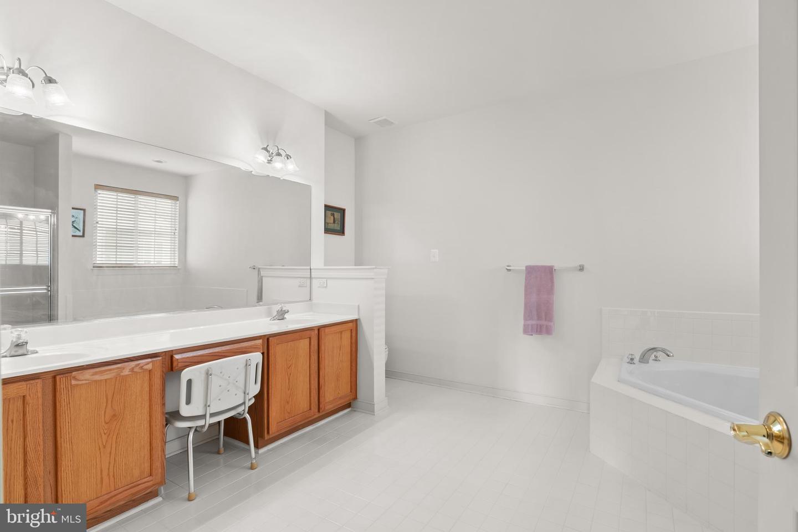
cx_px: 399
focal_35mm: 17
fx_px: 382
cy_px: 266
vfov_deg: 69.7
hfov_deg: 92.4
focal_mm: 11.5
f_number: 7.1
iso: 250
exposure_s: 1/2
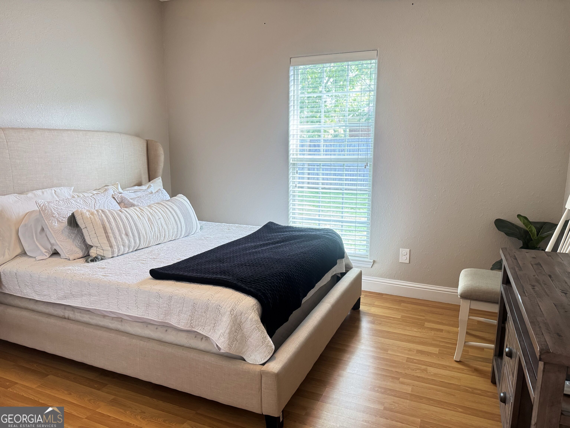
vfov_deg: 56.8
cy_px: 214
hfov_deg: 71.6
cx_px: 285
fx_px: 395
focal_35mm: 24
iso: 500
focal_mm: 6.76
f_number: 1.78
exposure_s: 1/60
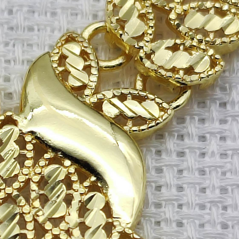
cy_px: 220
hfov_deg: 27.3
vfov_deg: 26.7
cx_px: 53
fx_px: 484
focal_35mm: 62
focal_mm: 4.74
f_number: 1.79
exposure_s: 1/100
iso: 55
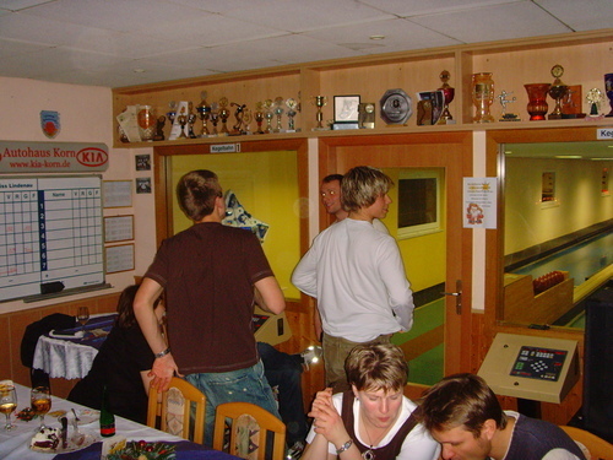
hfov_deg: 47.9
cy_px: 230
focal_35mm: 39
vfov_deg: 36.8
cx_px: 306
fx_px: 691
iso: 320
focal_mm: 6.6
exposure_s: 1/45
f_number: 3.5
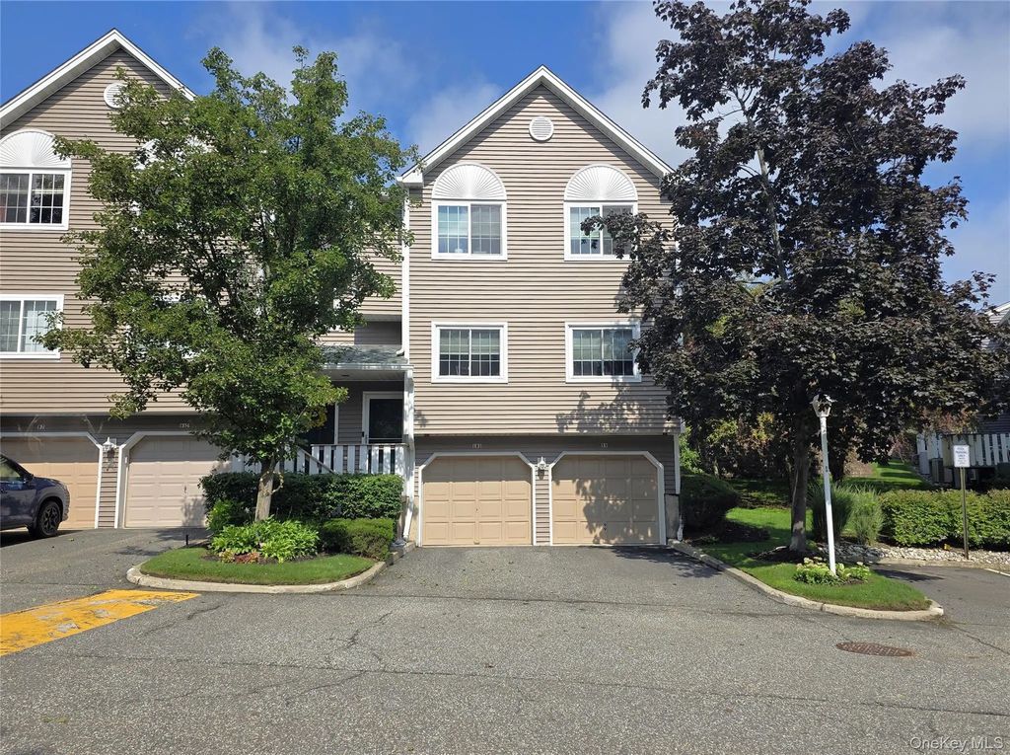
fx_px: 728
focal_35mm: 25
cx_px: 505
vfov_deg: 54.8
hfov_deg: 69.5
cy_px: 378
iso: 80
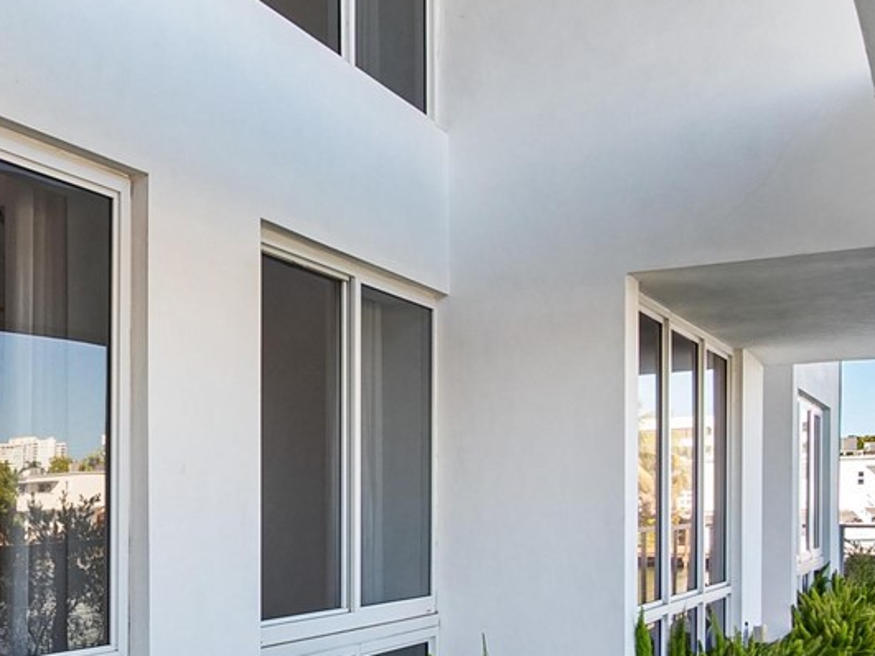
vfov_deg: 32.7
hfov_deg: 40.4
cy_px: 516
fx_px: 1087
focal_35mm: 43
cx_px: 82
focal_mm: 7
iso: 100
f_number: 5.6
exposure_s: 1/50
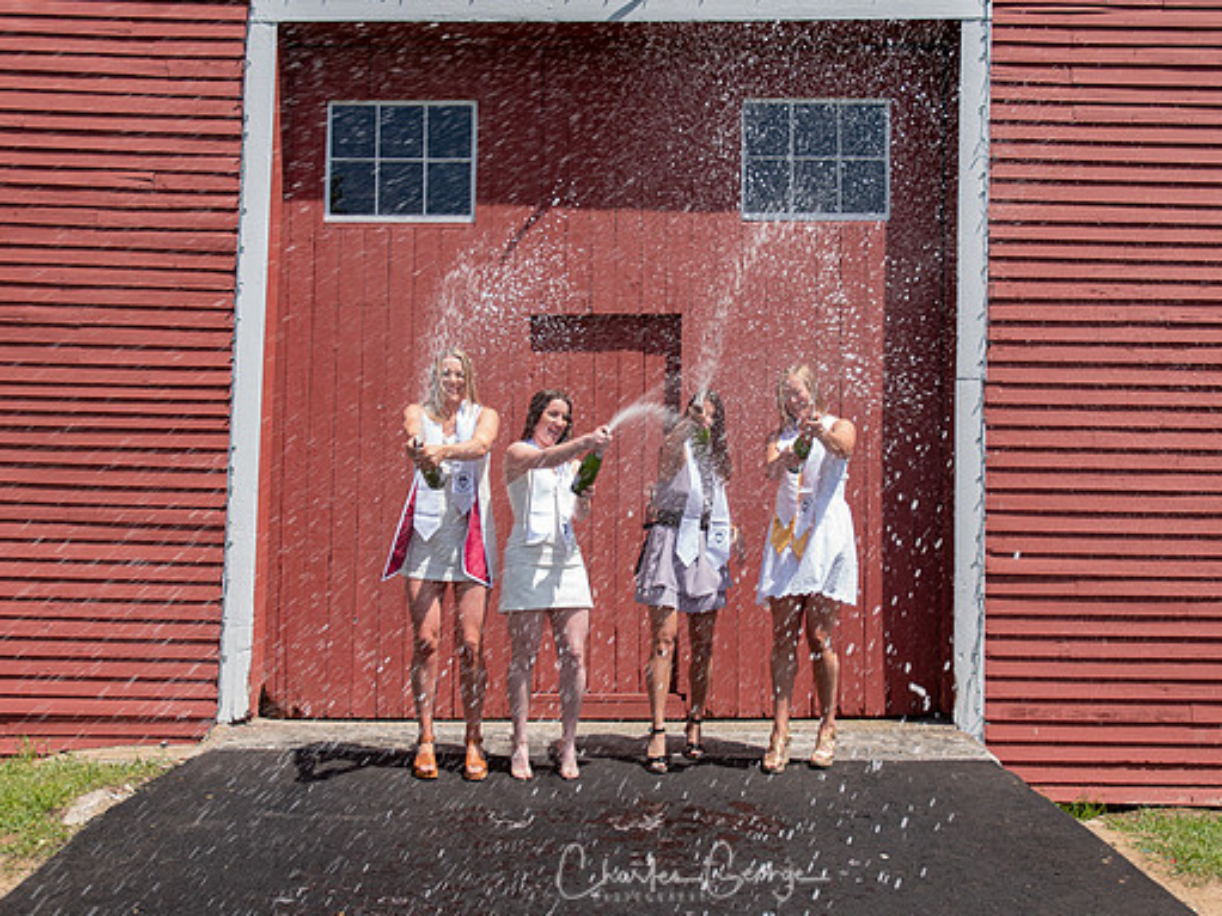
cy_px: 460
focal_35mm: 41
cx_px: 670
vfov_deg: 35.1
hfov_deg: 45.7
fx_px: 1447
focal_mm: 25
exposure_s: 1/250
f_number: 5.6
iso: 100
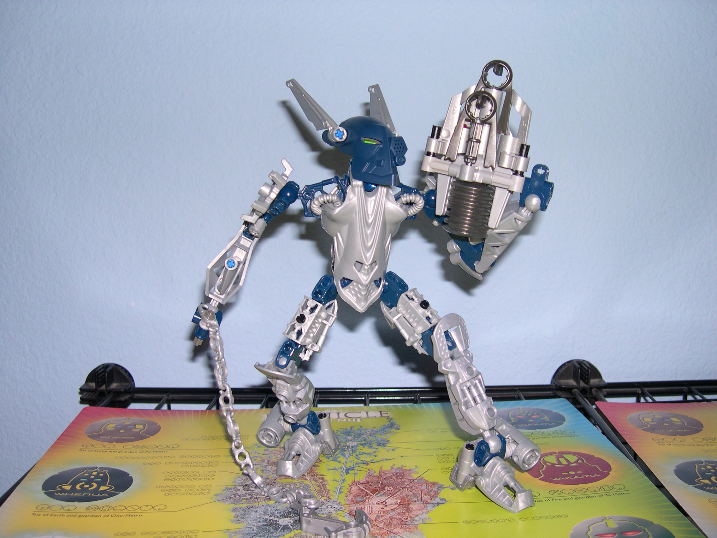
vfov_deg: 37.7
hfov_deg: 49.0
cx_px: 358
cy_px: 269
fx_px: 787
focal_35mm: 38
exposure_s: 1/60
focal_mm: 8
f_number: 2.8
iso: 100
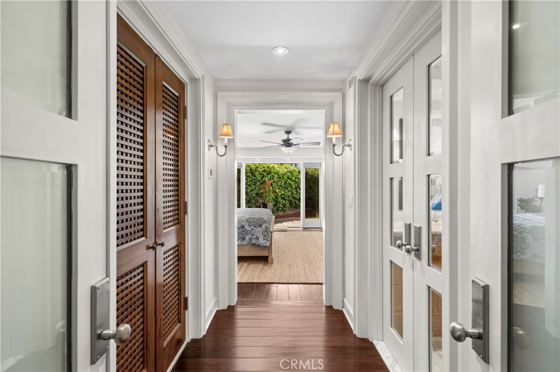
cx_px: 280
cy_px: 186
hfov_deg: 96.8
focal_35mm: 16
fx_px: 249
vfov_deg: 73.7
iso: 200
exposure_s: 1/30
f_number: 9
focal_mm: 16
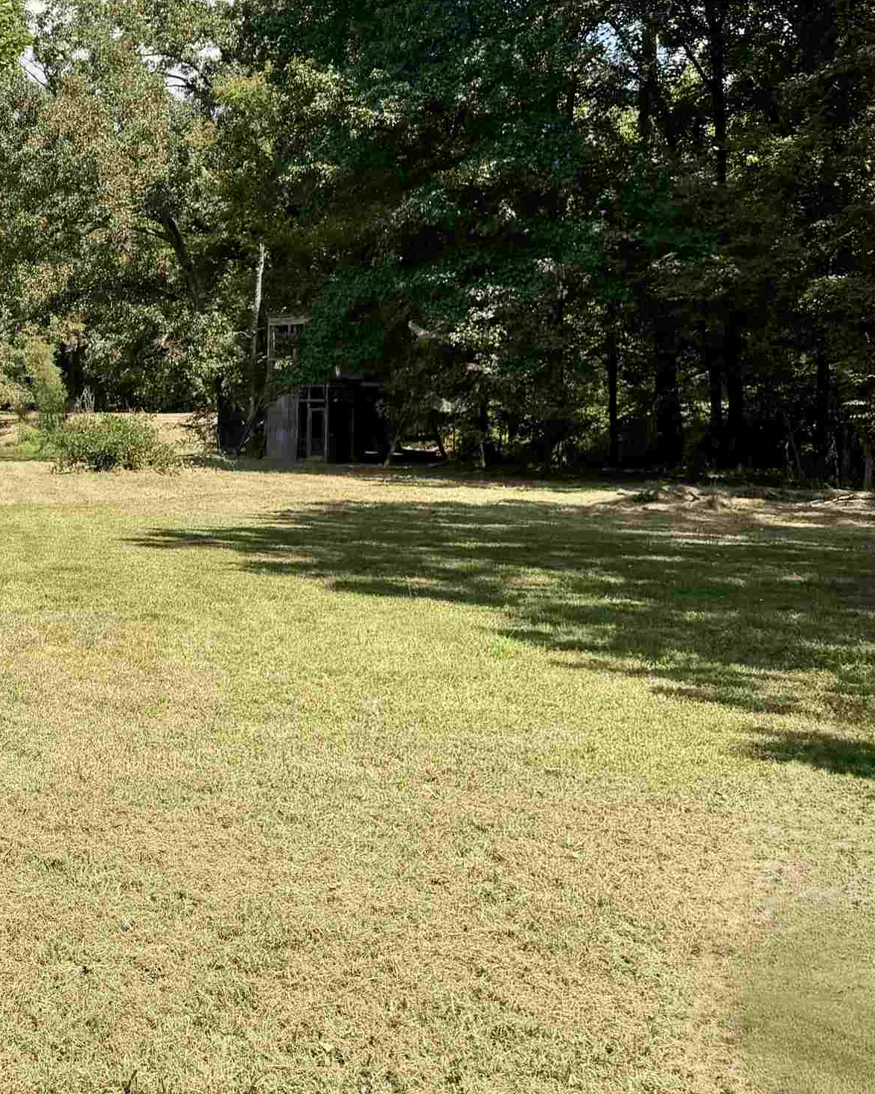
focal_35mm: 49
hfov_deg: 26.3
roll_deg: +0.2
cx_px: -260
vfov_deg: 37.9
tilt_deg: -2.5
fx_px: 1586
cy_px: 432
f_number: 1.78
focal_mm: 6.76
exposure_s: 1/3021
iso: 80
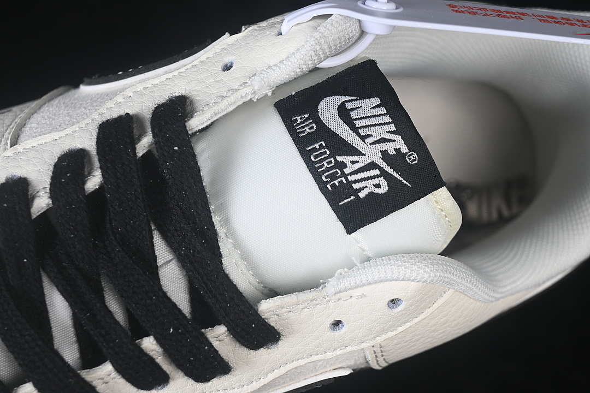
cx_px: 295
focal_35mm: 75
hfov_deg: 27.0
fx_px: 1229
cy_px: 196
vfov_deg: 18.2
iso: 160
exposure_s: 1/80
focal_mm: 50
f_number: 7.1
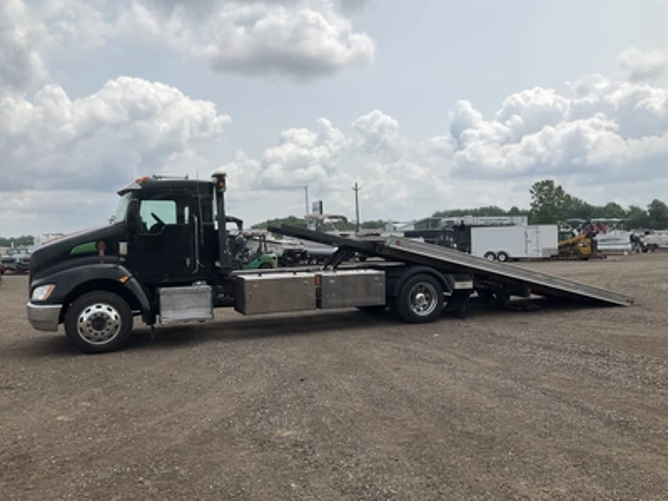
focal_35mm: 29
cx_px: 334
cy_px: 250
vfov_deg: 48.2
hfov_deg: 61.7
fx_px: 560
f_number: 1.8
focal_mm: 3
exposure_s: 1/3534
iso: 25
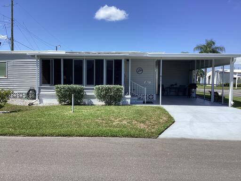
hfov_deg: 58.4
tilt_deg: -3.9
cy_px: 90
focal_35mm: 31
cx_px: 120
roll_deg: -1.3
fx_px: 216
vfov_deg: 45.4
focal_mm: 3.3
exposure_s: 1/1335
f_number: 2.4
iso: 25
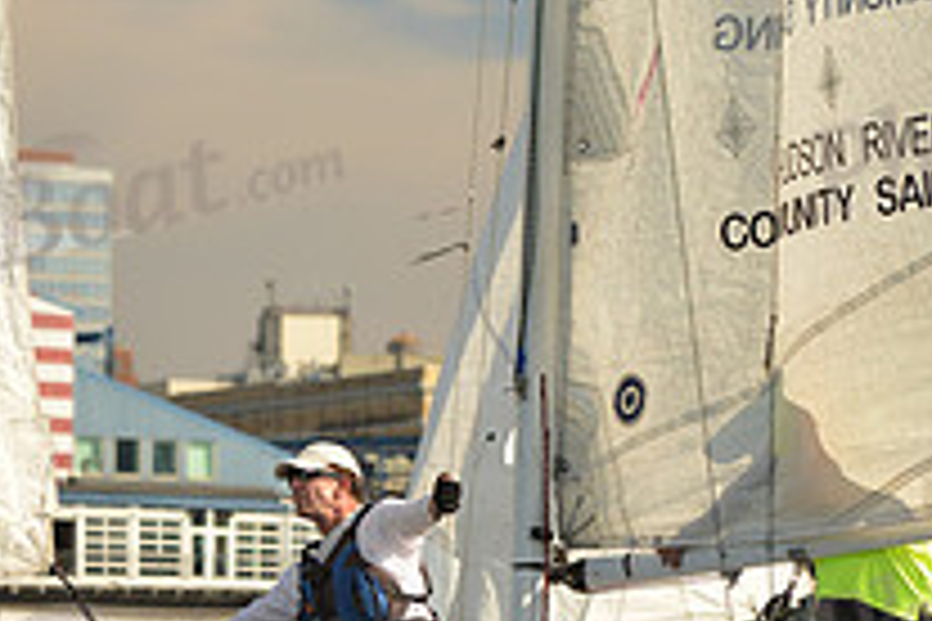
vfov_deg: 5.0
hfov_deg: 7.5
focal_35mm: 275
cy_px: 398
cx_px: 581
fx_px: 7119
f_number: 4.5
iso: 400
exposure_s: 1/1250
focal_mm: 98
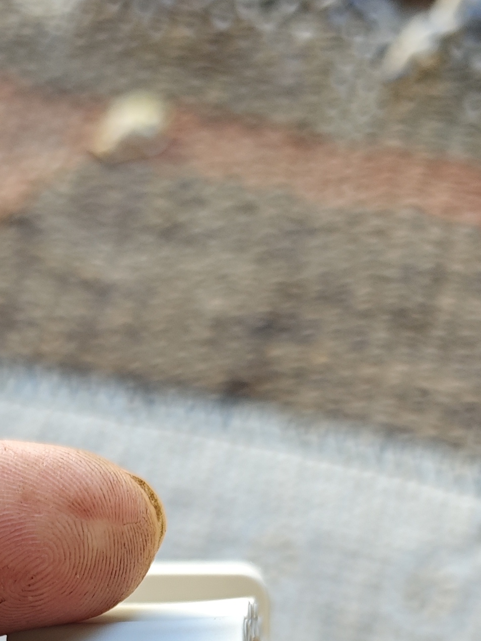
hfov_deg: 19.7
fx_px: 1371
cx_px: 99
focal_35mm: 74
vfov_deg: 23.5
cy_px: 814
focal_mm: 8.7
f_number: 1.9
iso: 160
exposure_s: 1/100
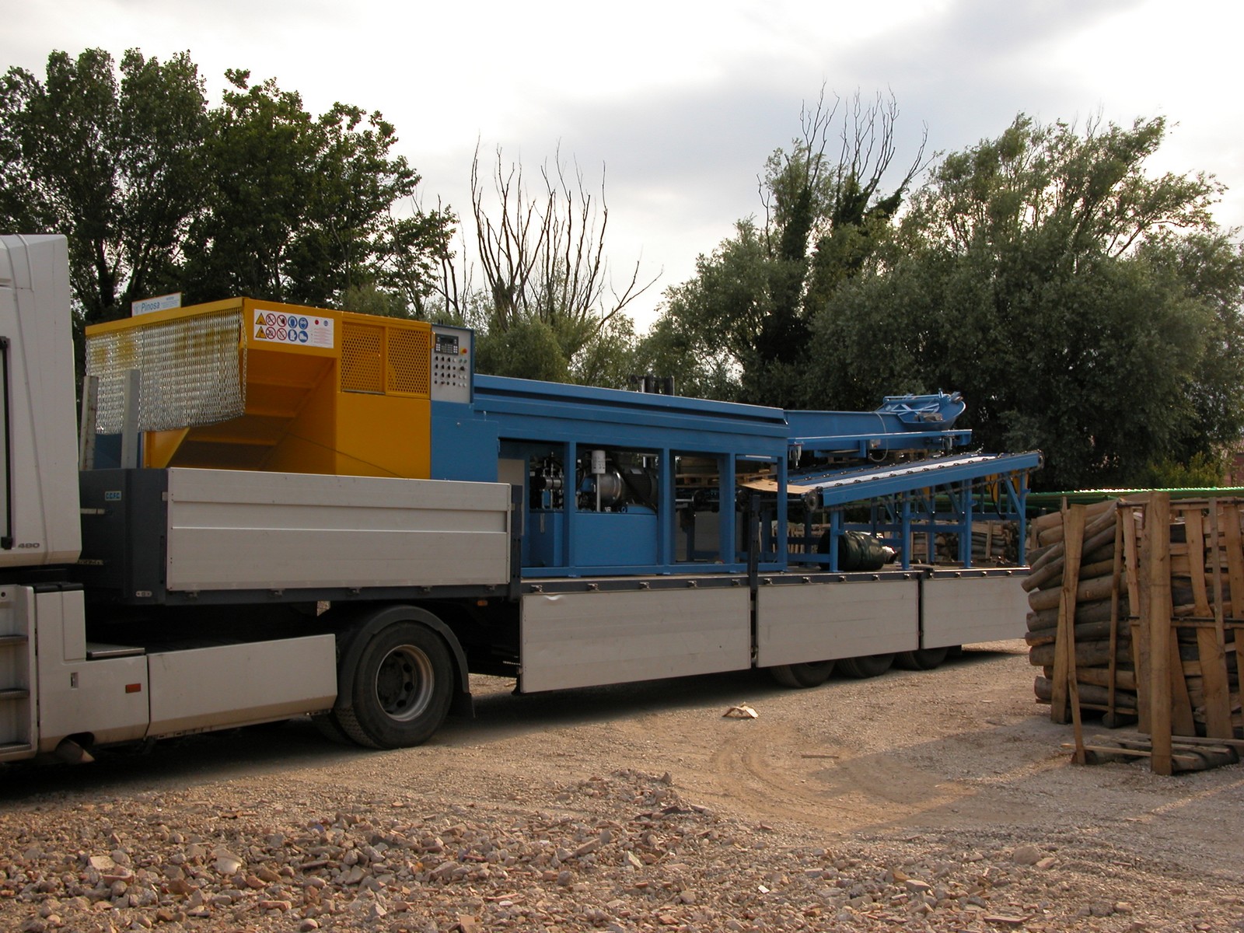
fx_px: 1509
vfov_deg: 34.3
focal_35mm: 42
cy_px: 466
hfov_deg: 44.8
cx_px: 622
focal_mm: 10.7
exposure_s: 1/229
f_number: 5.2
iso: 100
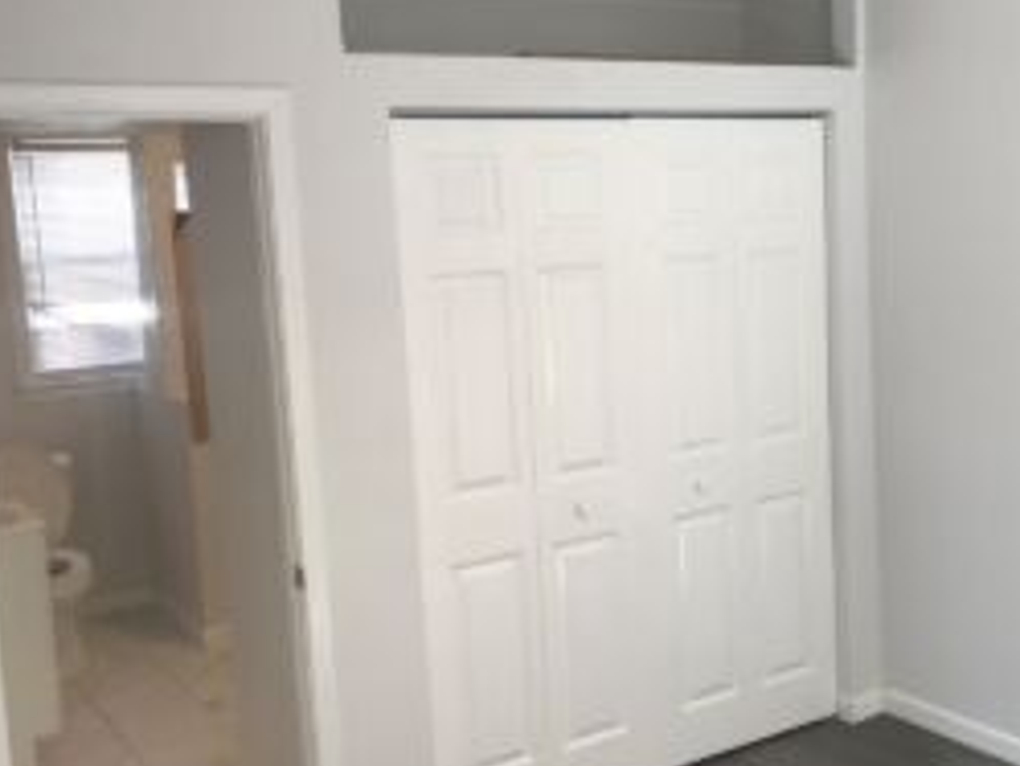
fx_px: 1327
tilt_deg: -6.9
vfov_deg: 32.2
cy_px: 397
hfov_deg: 41.4
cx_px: 700
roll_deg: +2.6
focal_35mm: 45
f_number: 1.8
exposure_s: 1/120
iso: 40
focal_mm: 3.99
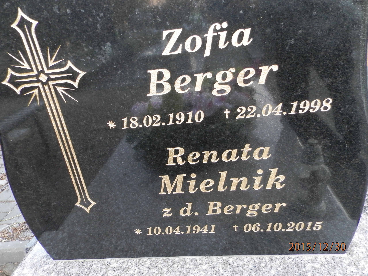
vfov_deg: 54.9
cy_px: 138
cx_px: 184
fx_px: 266
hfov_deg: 69.4
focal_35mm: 25
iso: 200
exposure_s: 1/25
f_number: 3.1
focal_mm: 4.5
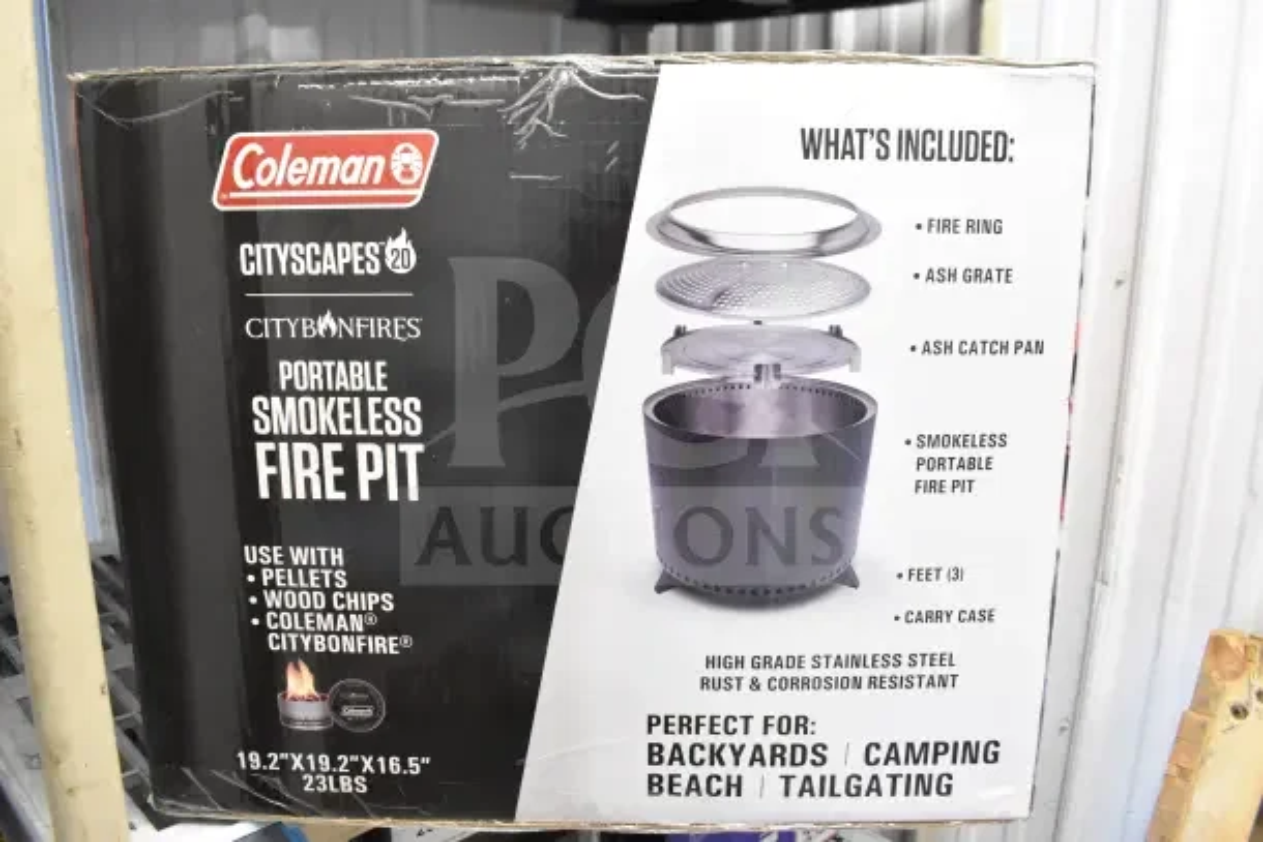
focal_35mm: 27
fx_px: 947
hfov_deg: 67.4
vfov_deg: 48.0
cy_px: 421
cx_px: 632
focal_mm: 18
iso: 6400
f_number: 5.6
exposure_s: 1/125
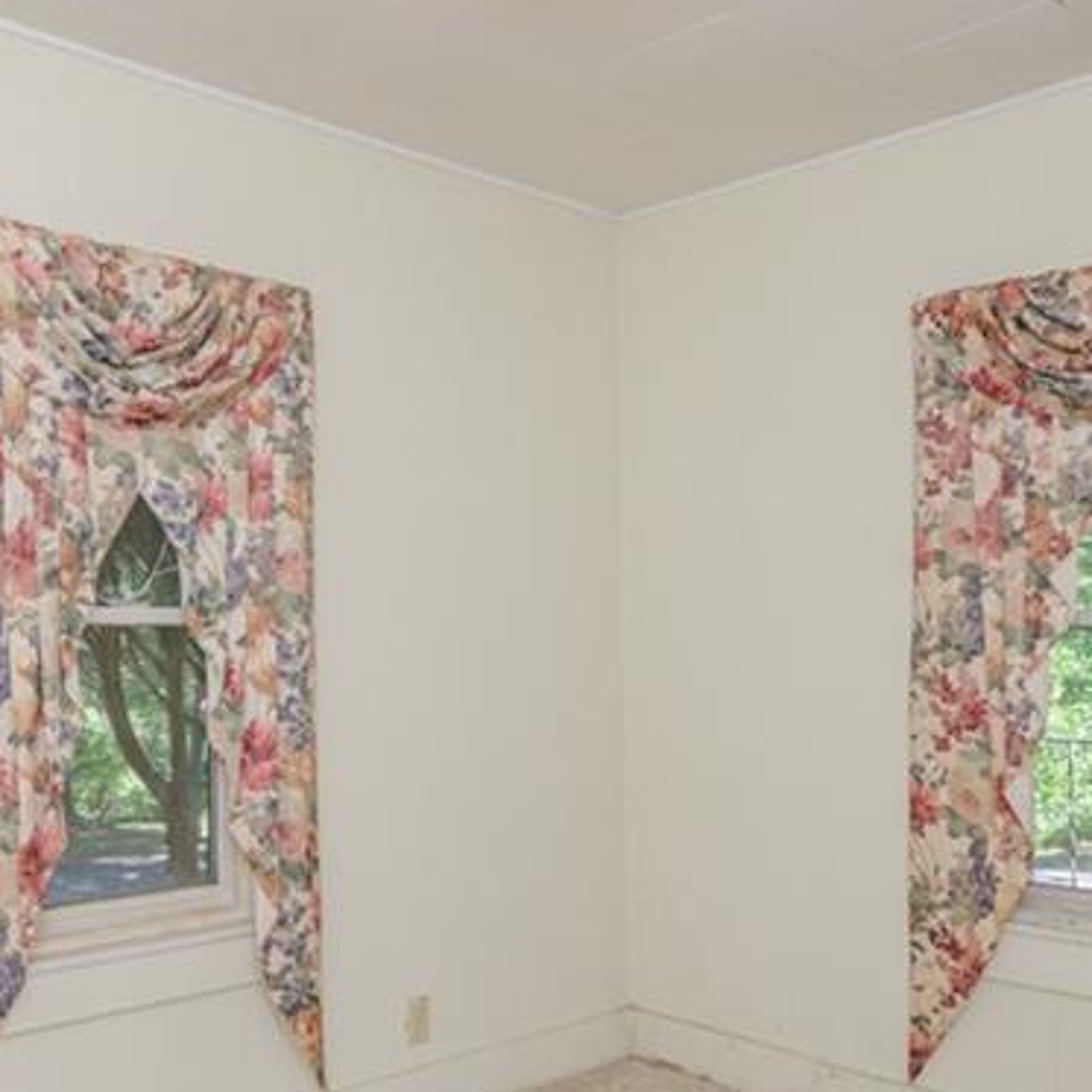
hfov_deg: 46.3
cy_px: 609
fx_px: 1249
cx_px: 343
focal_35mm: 35
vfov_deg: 47.1
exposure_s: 1/60
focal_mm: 10
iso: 320
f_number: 7.1
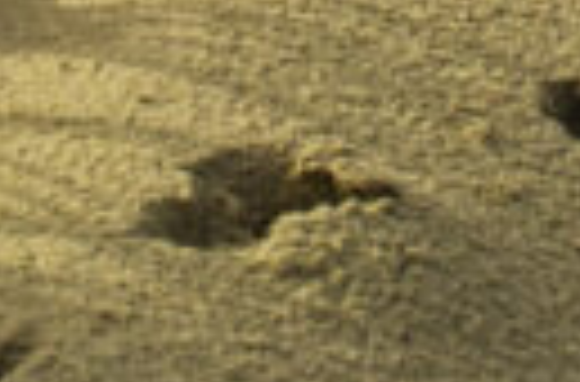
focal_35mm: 203
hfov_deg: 10.1
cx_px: 486
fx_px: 3259
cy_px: -730
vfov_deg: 6.2
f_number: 8
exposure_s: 1/200
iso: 100
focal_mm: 20
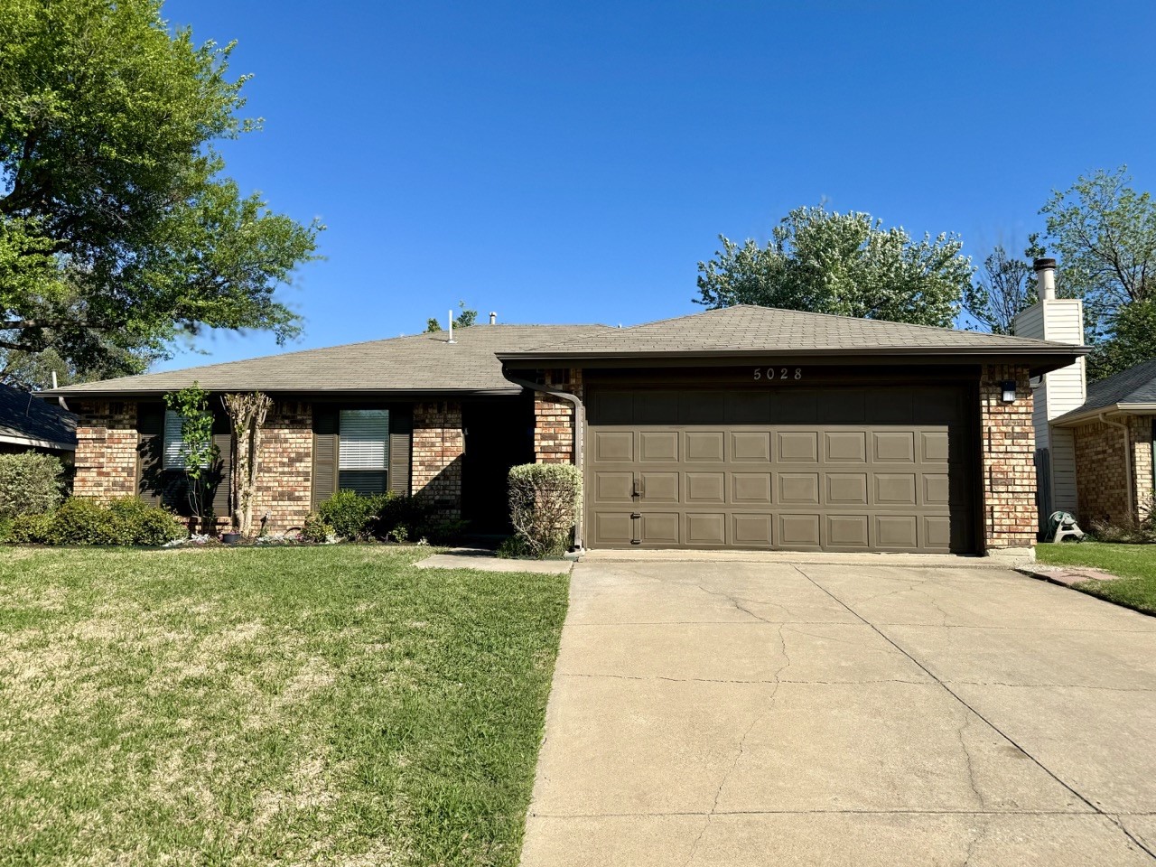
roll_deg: -0.6
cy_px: 434
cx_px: 578
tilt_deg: +3.7
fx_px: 801
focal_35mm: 24
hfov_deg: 71.6
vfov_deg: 56.8
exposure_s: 1/4608
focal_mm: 6.86
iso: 80
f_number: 1.78
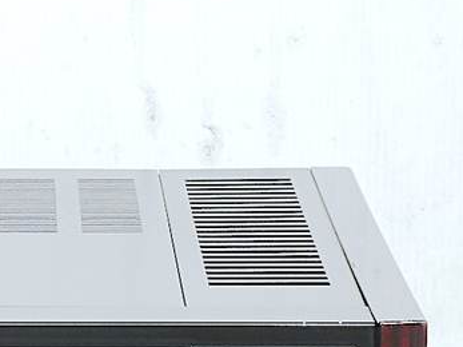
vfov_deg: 4.3
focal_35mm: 343
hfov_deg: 5.7
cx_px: -109
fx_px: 4586
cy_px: 460
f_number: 5.2
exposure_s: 1/5
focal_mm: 22.3
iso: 200
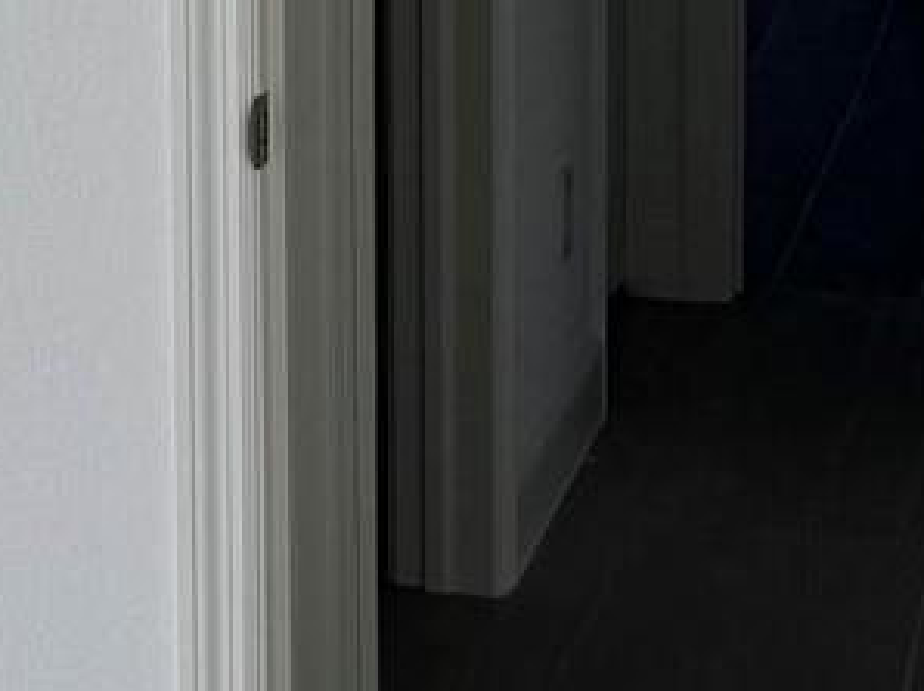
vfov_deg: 11.2
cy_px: -149
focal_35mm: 129
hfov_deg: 13.1
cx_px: -964
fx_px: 3441
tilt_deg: -7.6
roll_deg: +2.6
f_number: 1.78
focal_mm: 6.76
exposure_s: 1/1059
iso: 80
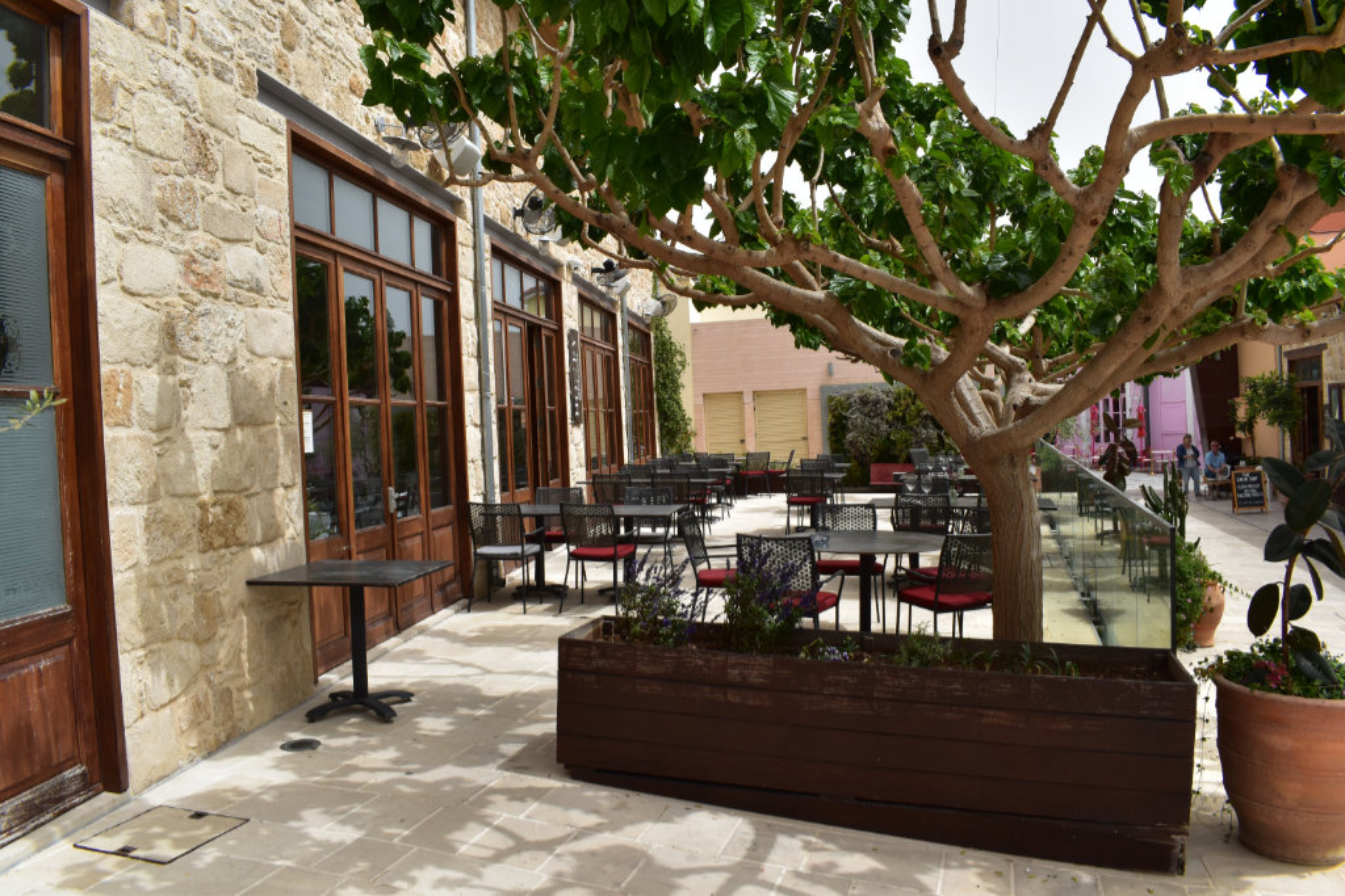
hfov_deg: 67.4
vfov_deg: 47.9
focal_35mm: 27
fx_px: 1009
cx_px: 672
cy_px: 448
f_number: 11
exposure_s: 1/500
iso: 400
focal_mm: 18
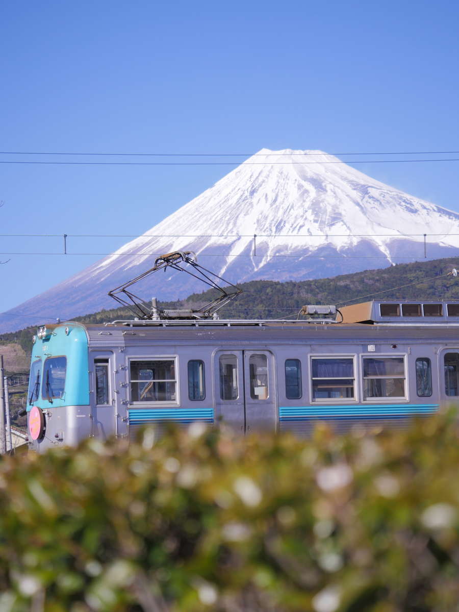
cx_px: 230
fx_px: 2122
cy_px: 306
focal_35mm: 120
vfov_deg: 16.4
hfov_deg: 12.3
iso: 320
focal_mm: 60
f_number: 4.7
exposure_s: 1/1600
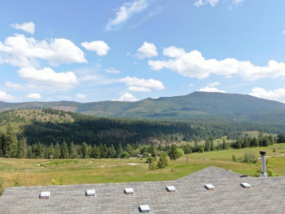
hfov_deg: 58.3
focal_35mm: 31
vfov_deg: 45.5
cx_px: 142
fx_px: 255
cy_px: 107
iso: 100
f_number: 3.1
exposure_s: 1/640
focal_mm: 5.33
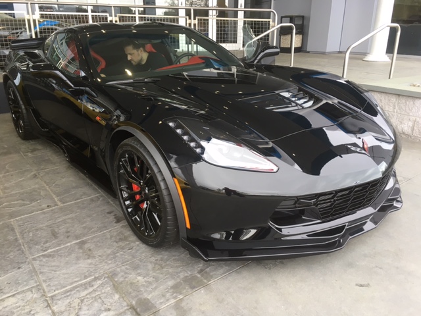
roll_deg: +1.4
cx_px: 210
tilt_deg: -18.1
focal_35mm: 29
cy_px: 158
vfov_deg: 48.2
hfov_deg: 61.7
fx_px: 353
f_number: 2.2
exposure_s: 1/40
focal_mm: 4.15
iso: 25
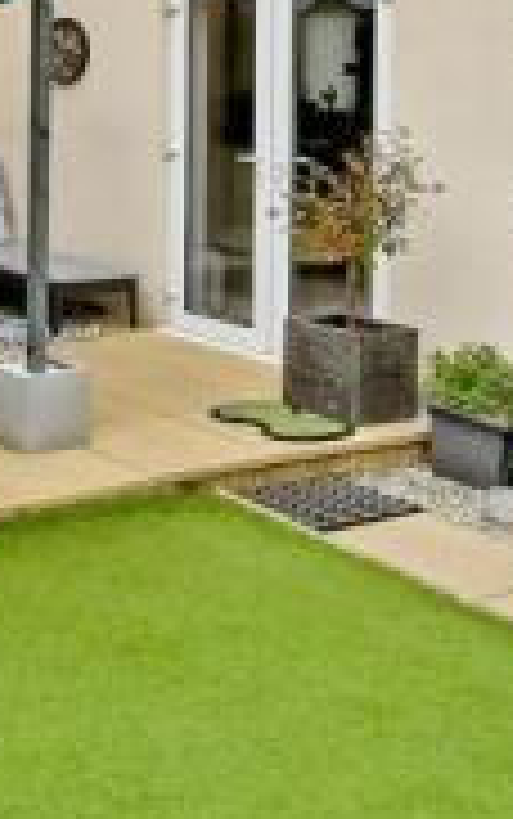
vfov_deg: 34.6
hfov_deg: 19.5
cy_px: 65
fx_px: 1228
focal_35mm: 55
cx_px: -322
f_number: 6.3
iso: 800
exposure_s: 1/160
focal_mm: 10
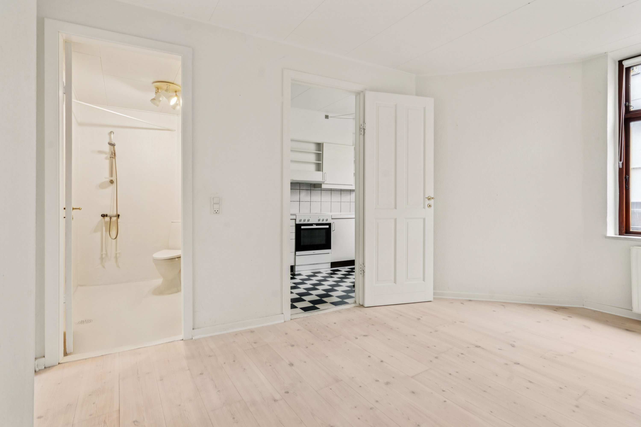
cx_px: 320
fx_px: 303
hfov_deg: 93.3
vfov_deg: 70.4
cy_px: 214
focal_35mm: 17
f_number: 7.1
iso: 800
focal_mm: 17
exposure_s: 1/10
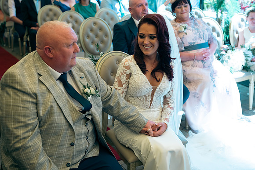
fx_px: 368
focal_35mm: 52
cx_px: 128
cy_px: 85
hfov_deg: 38.2
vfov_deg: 26.0
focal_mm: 52
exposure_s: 1/250
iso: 250
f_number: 3.5
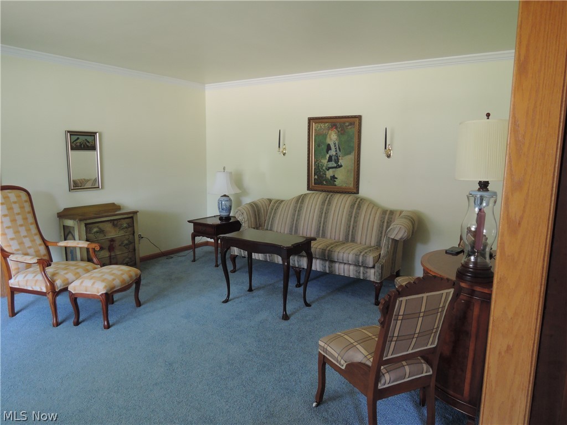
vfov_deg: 56.8
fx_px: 393
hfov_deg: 71.6
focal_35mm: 24
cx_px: 284
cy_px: 212
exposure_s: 1/30
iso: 400
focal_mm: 5.1
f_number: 2.8
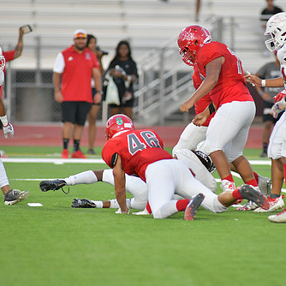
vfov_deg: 4.0
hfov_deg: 4.0
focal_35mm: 443
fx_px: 4141
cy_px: 143
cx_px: 170
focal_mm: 300
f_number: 3.5
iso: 2200
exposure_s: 1/1250
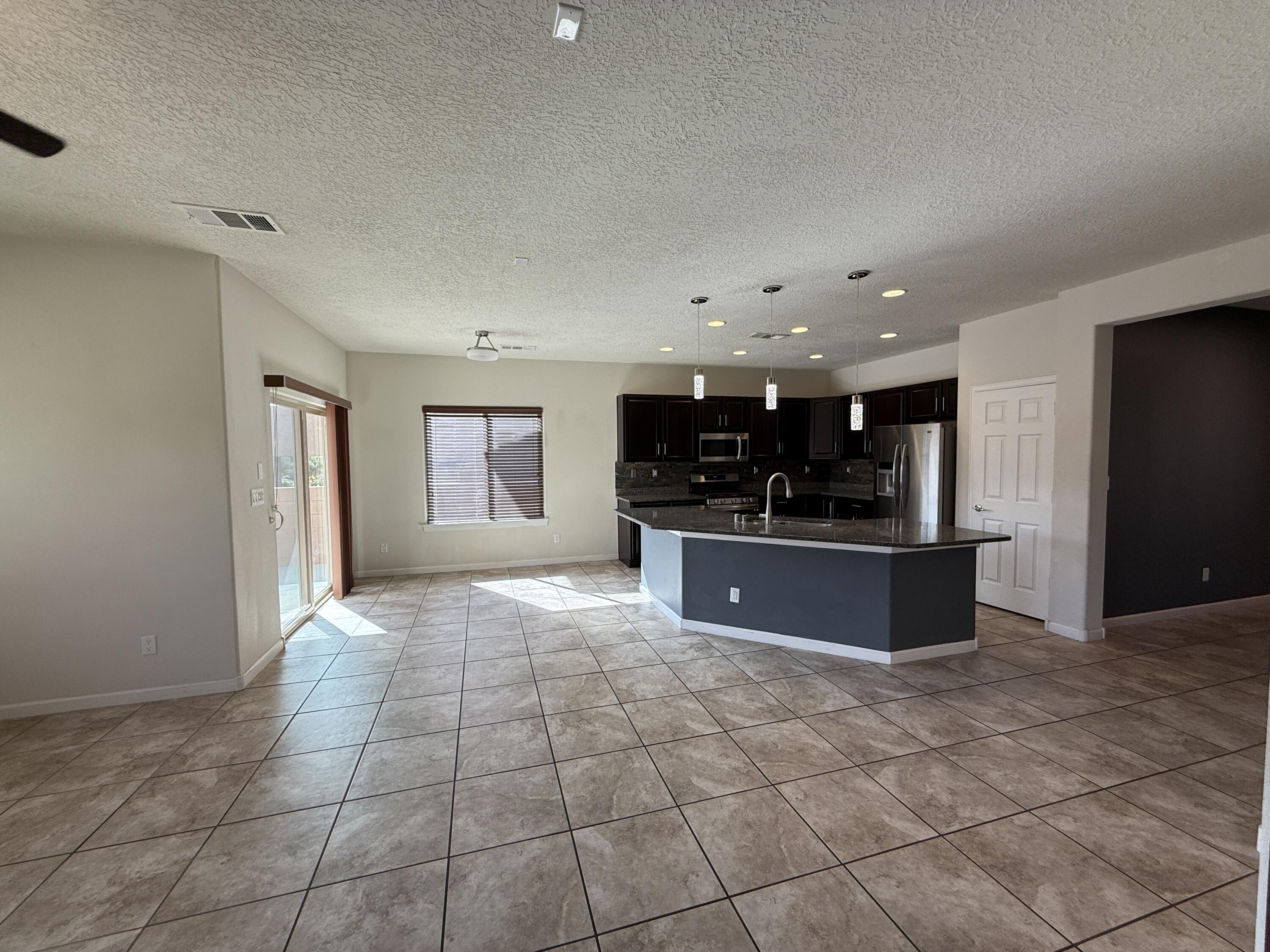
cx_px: 635
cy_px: 476
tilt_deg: -2.0
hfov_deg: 102.1
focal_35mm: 14
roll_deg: +0.7
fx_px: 514
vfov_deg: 85.7
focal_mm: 2.22
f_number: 2.2
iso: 64
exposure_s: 1/120
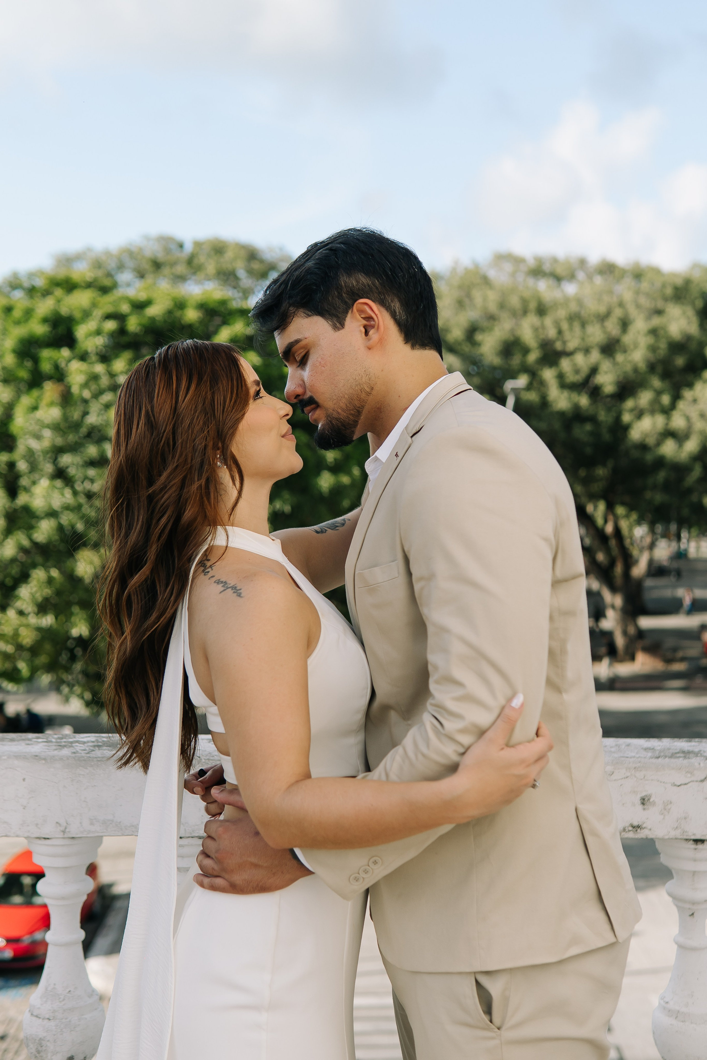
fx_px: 1326
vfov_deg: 43.6
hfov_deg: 29.9
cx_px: 354
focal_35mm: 45
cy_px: 530
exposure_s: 1/800
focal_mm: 30
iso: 100
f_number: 2.5
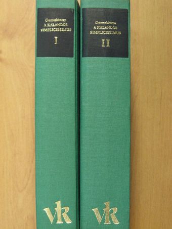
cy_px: 114
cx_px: 86
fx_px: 417
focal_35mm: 63
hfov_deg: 23.3
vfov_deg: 30.7
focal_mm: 10.5
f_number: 3.5
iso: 200
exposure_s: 1/17.5
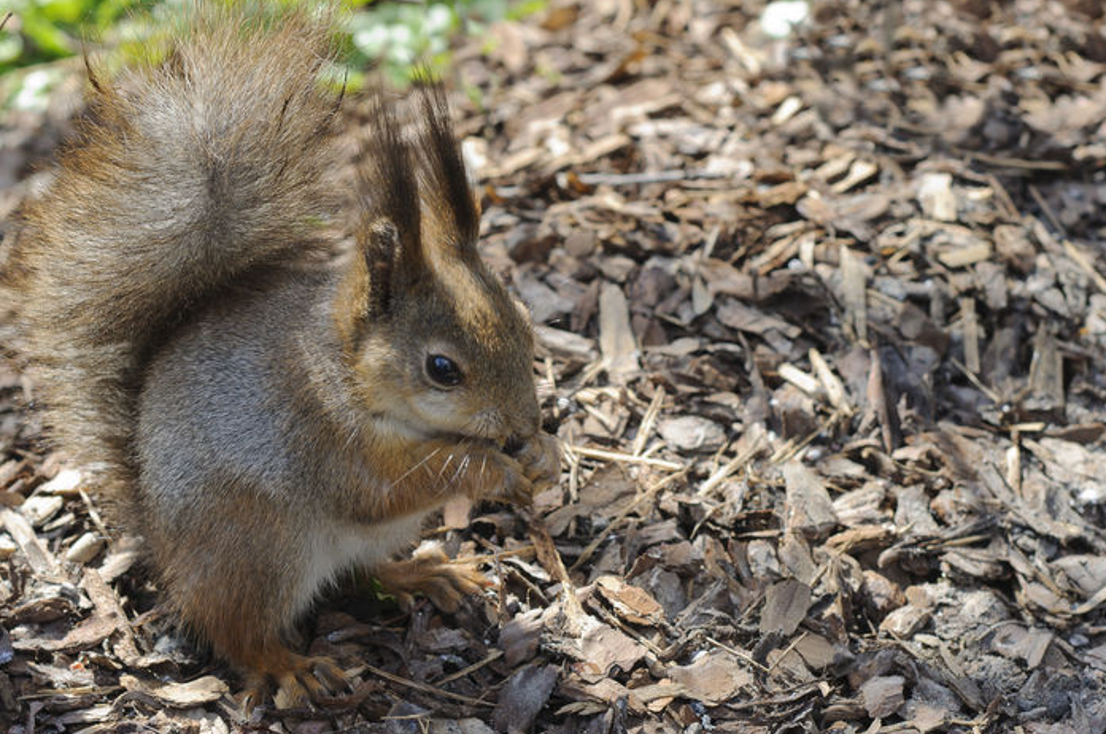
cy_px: 404
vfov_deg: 14.1
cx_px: 410
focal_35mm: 97
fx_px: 2976
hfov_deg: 21.0
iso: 200
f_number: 6.3
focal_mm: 50
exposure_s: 1/125
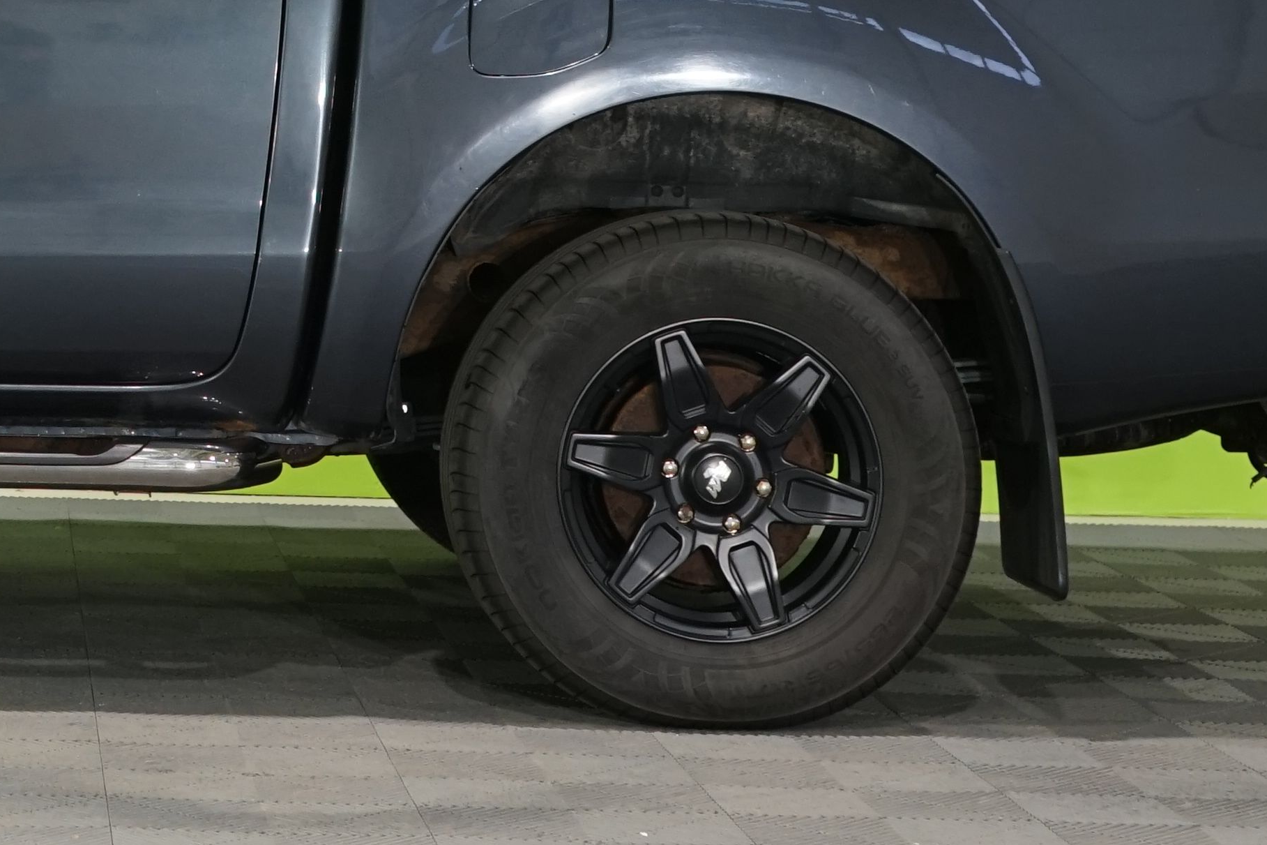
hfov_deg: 18.0
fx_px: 3836
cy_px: -190
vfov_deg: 12.3
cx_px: -170
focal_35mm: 109
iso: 800
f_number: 5.6
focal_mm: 33
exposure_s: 1/30
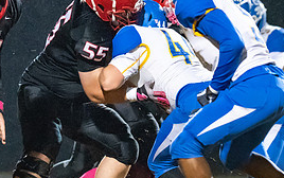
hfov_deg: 3.3
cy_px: 67
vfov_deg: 2.0
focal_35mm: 645
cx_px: 106
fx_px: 4996
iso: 8000
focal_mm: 195
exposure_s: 1/1250
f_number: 2.8
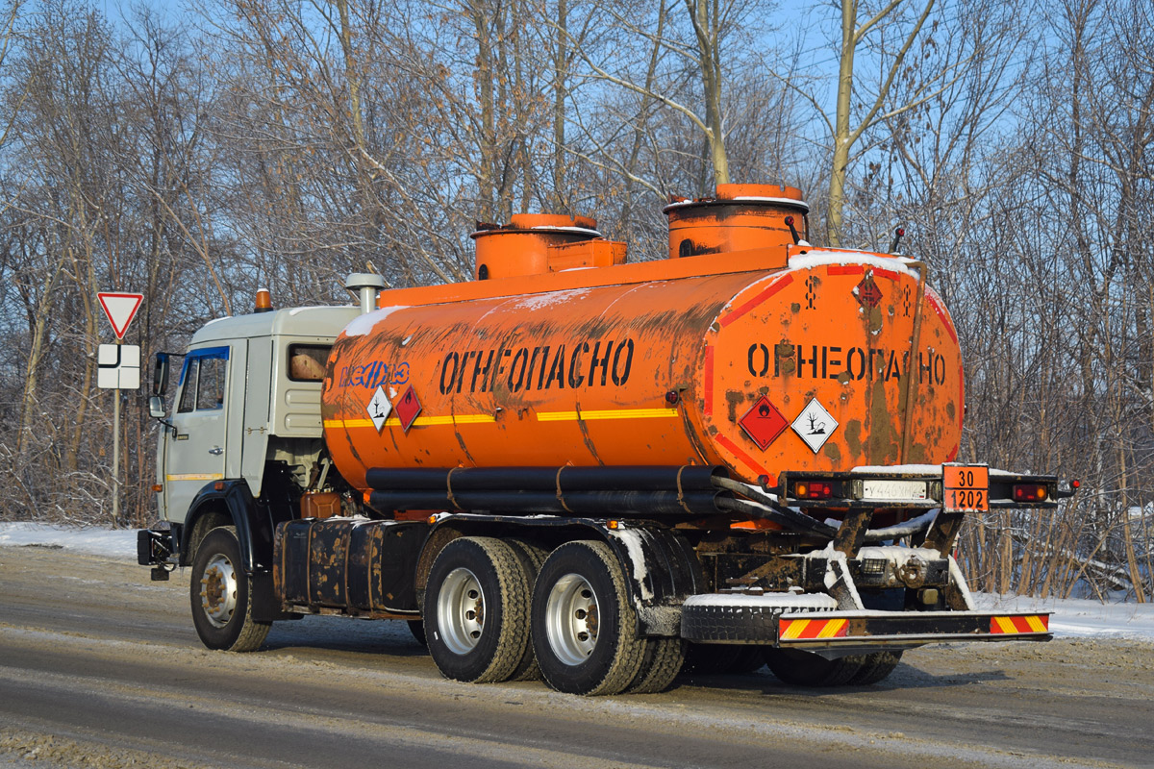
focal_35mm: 68
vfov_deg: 20.2
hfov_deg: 29.9
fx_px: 2164
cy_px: 384
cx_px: 577
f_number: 6.3
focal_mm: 45
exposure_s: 1/800
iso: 200
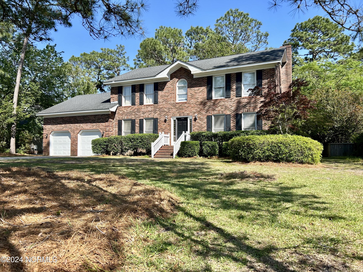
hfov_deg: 67.3
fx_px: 273
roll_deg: -0.4
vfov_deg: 53.1
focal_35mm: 26
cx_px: 182
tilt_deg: +2.6
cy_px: 136
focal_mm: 5.7
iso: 50
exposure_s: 1/2008
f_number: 1.5
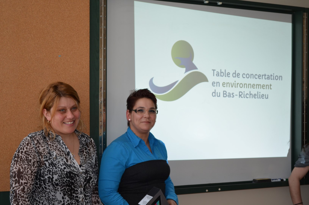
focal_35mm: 72
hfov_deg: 28.1
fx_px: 617
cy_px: 102
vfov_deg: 18.8
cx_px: 154
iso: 450
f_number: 5.3
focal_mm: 48
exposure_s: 1/60
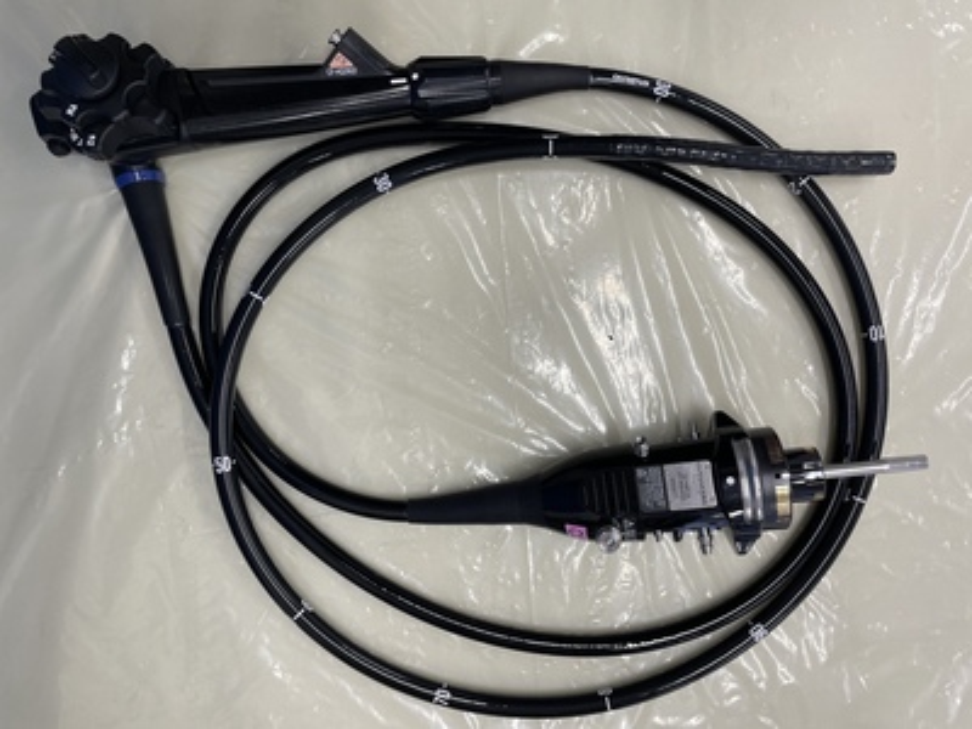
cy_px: 364
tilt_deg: -88.3
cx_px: 486
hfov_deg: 67.3
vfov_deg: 53.1
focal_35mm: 26
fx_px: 730
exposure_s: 1/100
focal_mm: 4.2
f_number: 1.6
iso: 50
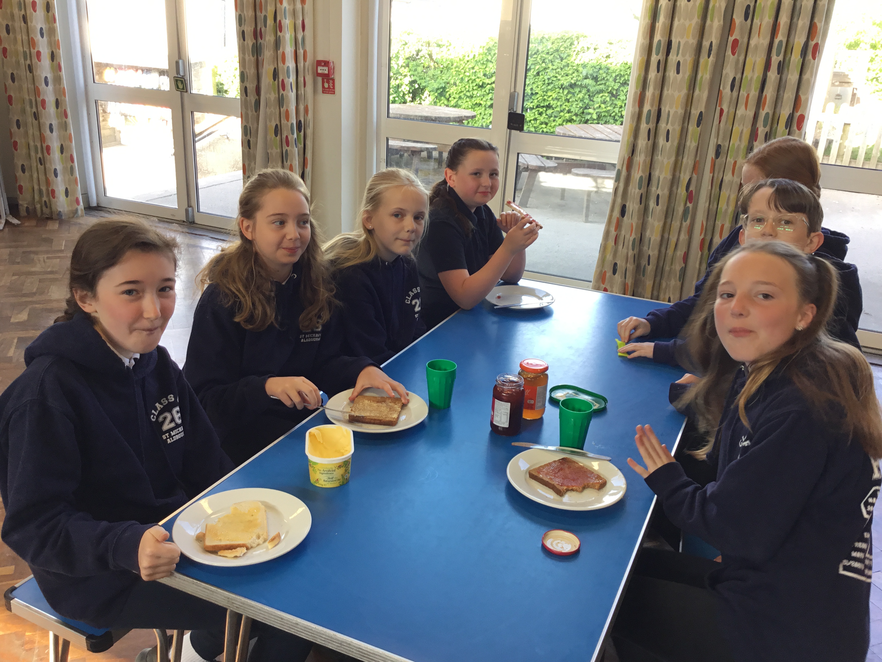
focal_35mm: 31
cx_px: 441
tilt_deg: -20.9
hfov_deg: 58.4
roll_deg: -1.6
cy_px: 331
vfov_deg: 45.4
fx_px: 790
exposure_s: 1/50
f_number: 2.4
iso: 32
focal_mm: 3.3
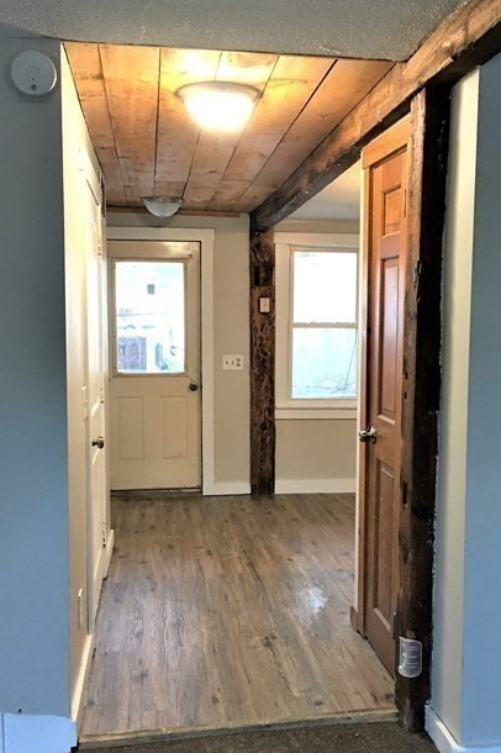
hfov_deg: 35.0
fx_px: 794
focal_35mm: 38
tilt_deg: -4.4
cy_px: 395
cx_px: 276
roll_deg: -0.3
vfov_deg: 50.7
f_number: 2.2
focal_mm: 4.15
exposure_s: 1/15
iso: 64
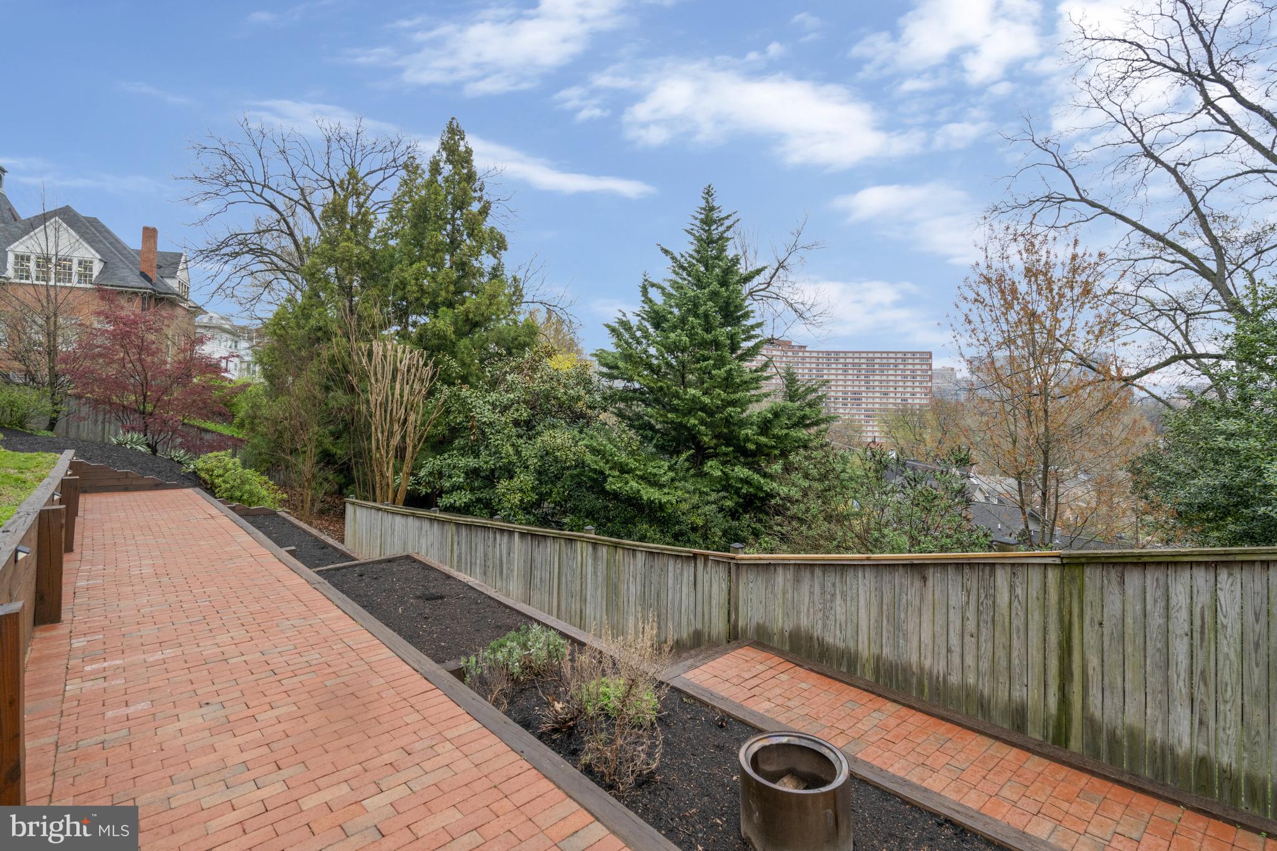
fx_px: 567
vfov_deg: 73.7
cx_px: 638
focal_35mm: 16
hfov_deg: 96.7
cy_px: 426
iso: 1250
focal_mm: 16
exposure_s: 1/500
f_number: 8
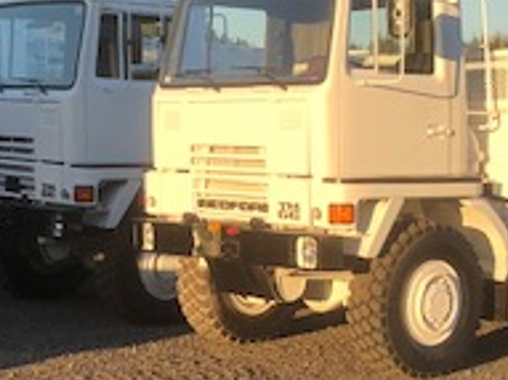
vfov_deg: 15.7
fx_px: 1379
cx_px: 306
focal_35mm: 94
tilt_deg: -0.4
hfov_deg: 20.9
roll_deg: -2.7
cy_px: 175
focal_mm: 3.99
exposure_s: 1/787
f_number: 1.8
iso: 20
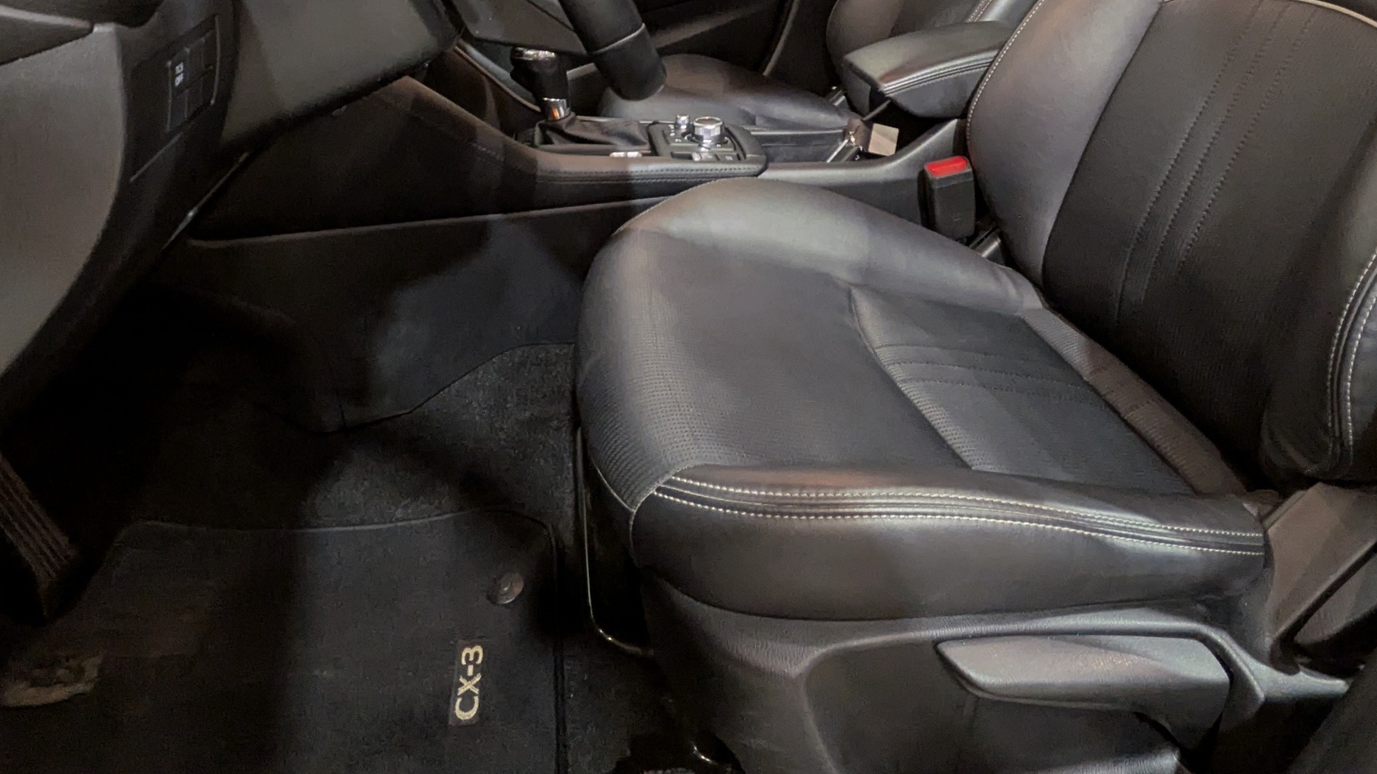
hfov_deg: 71.9
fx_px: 949
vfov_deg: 41.3
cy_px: 95
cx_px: 728
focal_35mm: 26
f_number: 2.2
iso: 107
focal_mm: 1.83
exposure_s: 1/24
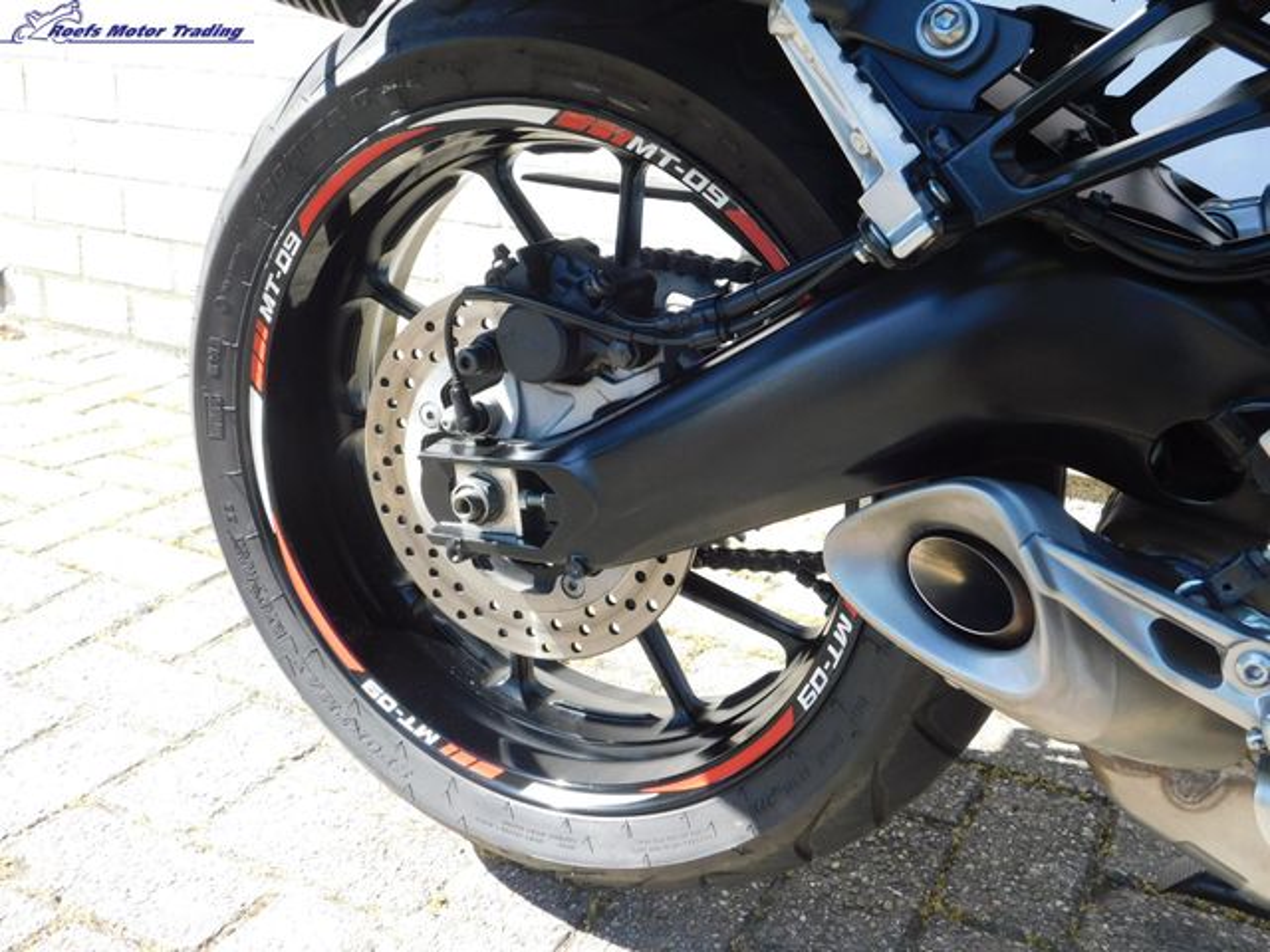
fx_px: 1321
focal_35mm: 36
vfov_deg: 39.7
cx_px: 635
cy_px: 476
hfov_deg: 51.4
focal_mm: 6.3
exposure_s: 1/200
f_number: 3.5
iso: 125
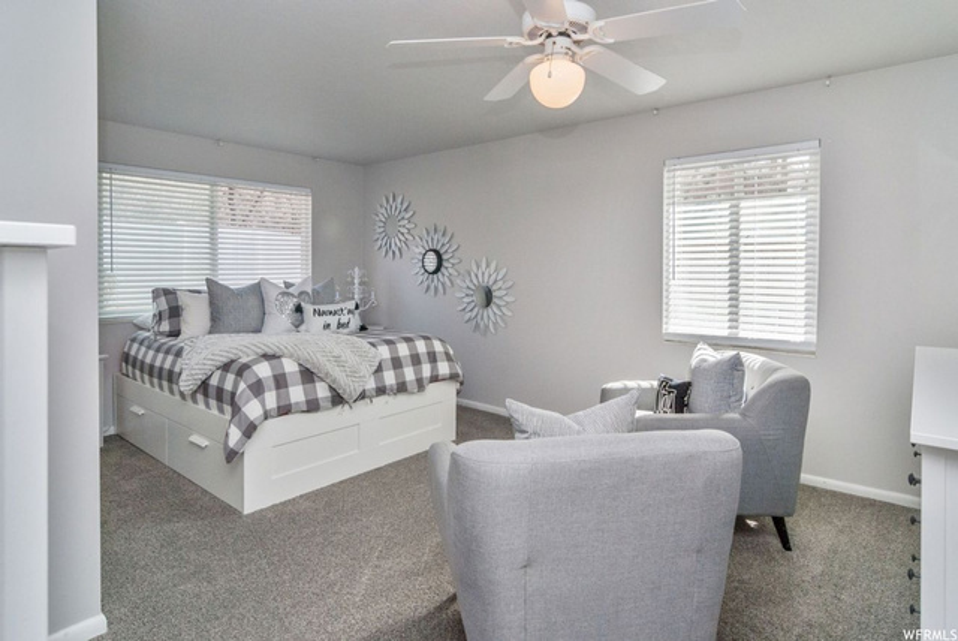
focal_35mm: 18
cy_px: 320
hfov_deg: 89.9
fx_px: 479
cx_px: 479
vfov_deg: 67.5
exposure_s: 1/160
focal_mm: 12
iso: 200
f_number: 7.1
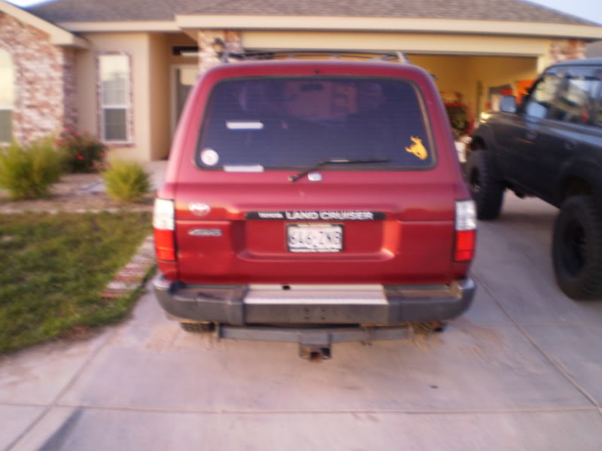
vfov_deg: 39.7
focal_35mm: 36
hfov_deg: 51.4
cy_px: 226
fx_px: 626
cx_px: 301
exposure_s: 1/2
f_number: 3.1
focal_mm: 6.3
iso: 200
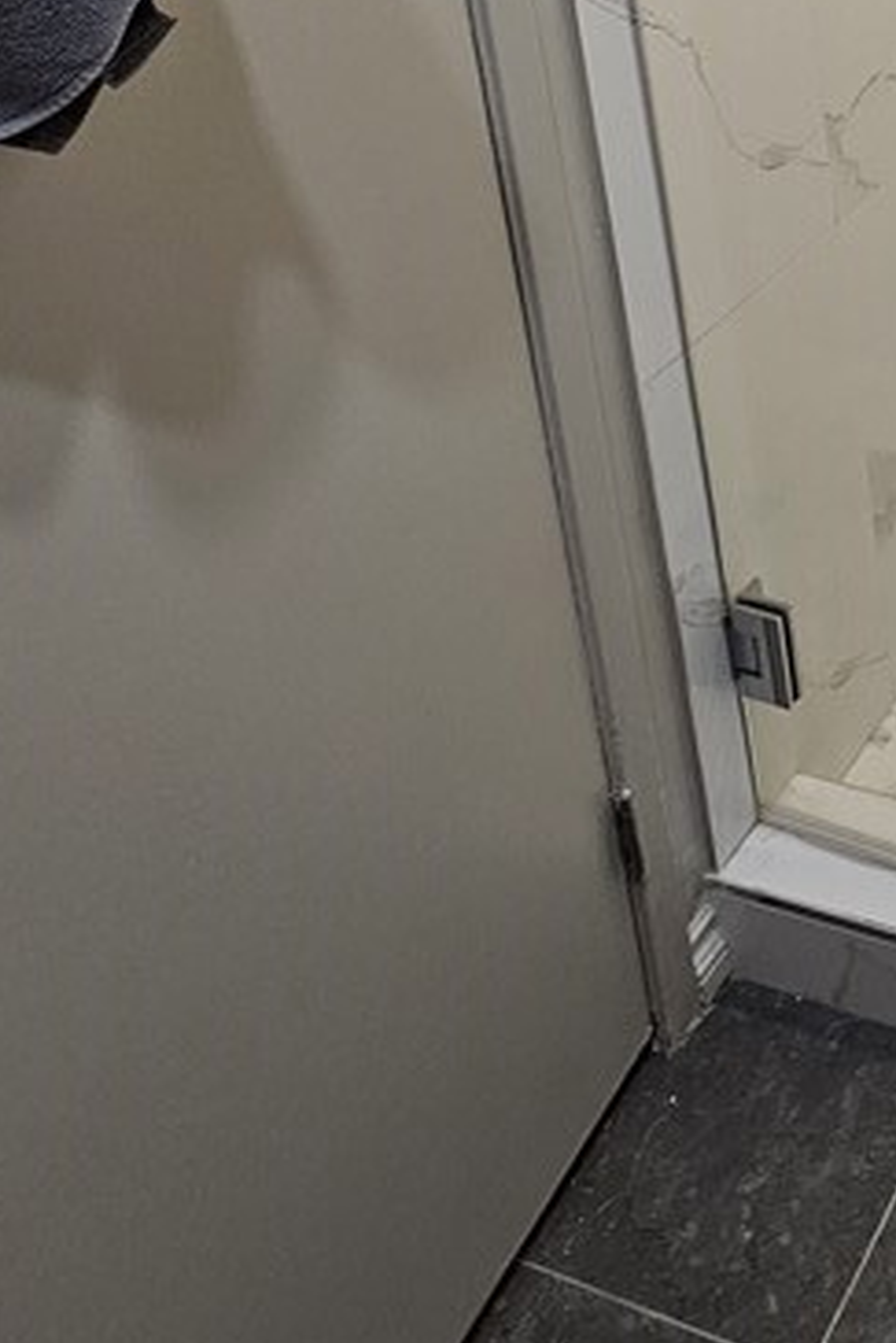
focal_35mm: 38
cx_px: 1272
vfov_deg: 41.2
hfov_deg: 27.0
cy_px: -111
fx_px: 1417
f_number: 2.2
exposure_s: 1/60
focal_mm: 2.2
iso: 125
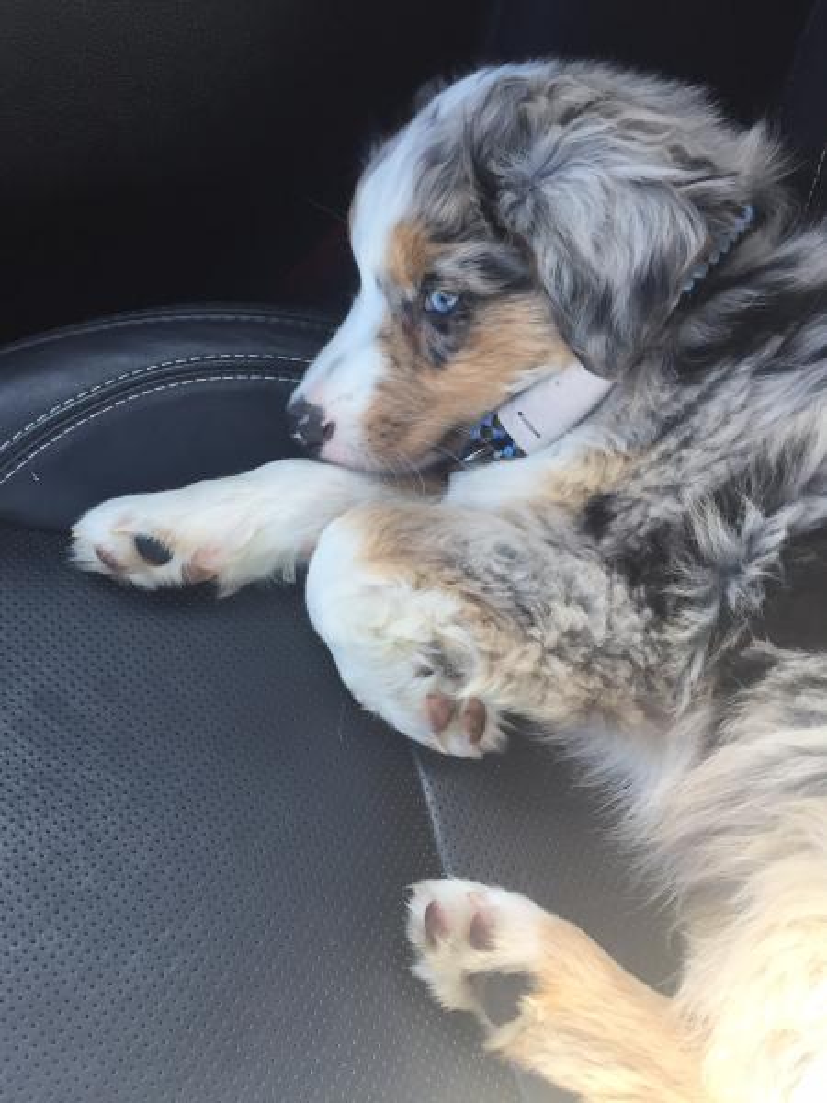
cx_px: 414
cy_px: 552
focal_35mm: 29
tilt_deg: -57.4
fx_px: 924
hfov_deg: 48.2
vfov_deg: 61.7
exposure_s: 1/40
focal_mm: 4.15
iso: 32
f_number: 2.2
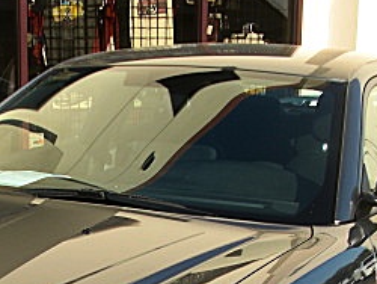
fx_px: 1003
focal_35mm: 92
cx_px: 71
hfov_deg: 21.0
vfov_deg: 15.5
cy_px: 343
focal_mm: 6.3
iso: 50
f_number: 2.8
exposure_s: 1/320
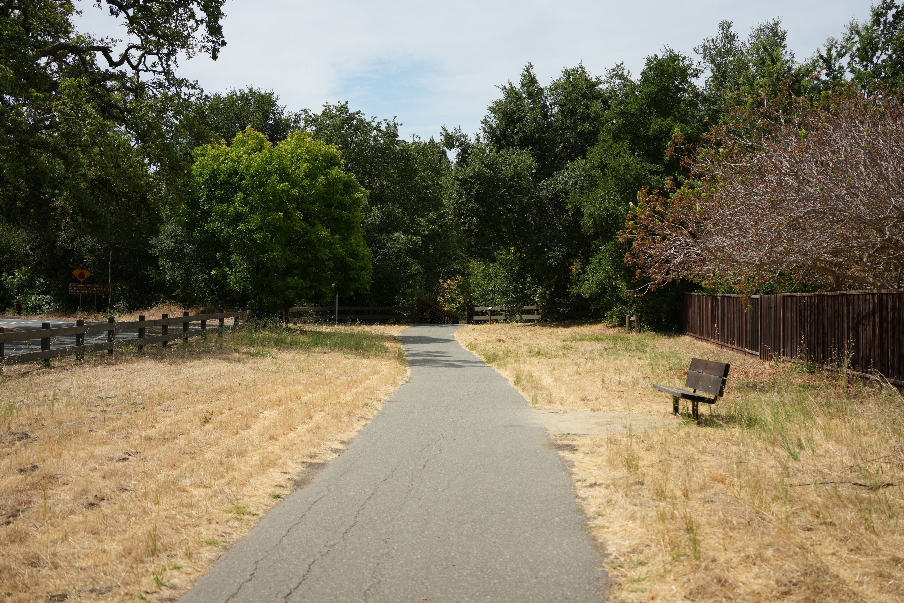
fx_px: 1255
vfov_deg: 27.0
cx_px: 452
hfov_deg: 39.6
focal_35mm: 50
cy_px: 302
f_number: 4.5
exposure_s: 1/2500
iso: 320
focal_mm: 50
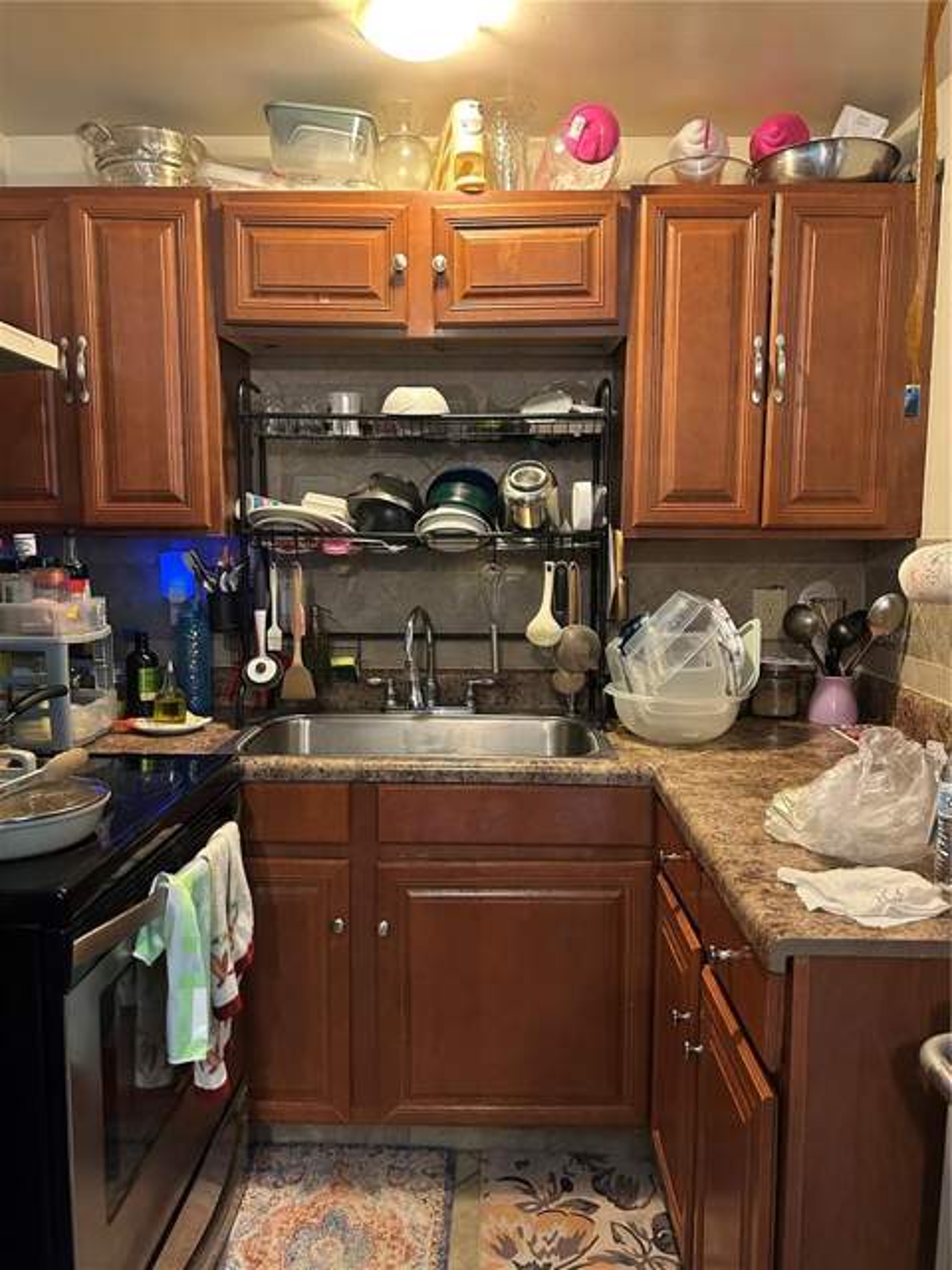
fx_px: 953
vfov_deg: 67.3
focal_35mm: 26
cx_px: 476
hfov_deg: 53.1
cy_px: 635
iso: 500
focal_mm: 5.7
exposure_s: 1/40
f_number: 1.5
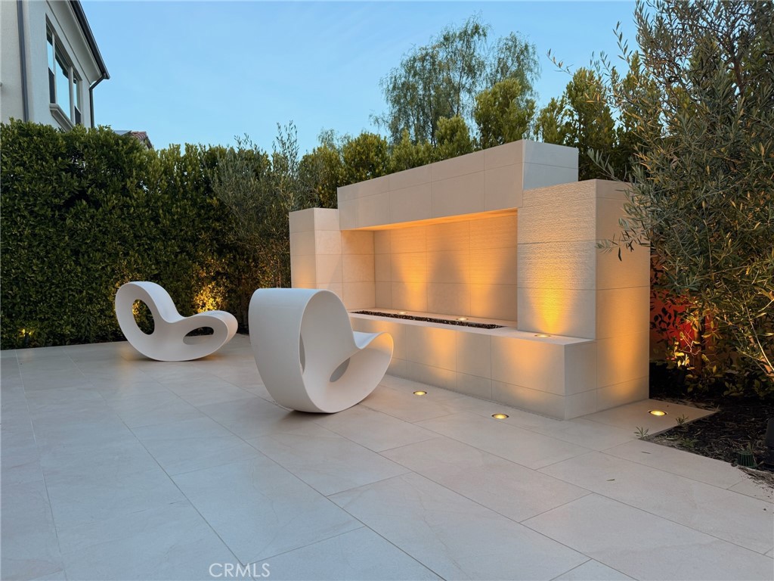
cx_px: 387
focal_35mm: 24
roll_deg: +1.0
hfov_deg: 71.6
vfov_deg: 56.8
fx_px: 537
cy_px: 290
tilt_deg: -2.6
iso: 100
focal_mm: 6.76
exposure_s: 1/120
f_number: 1.78
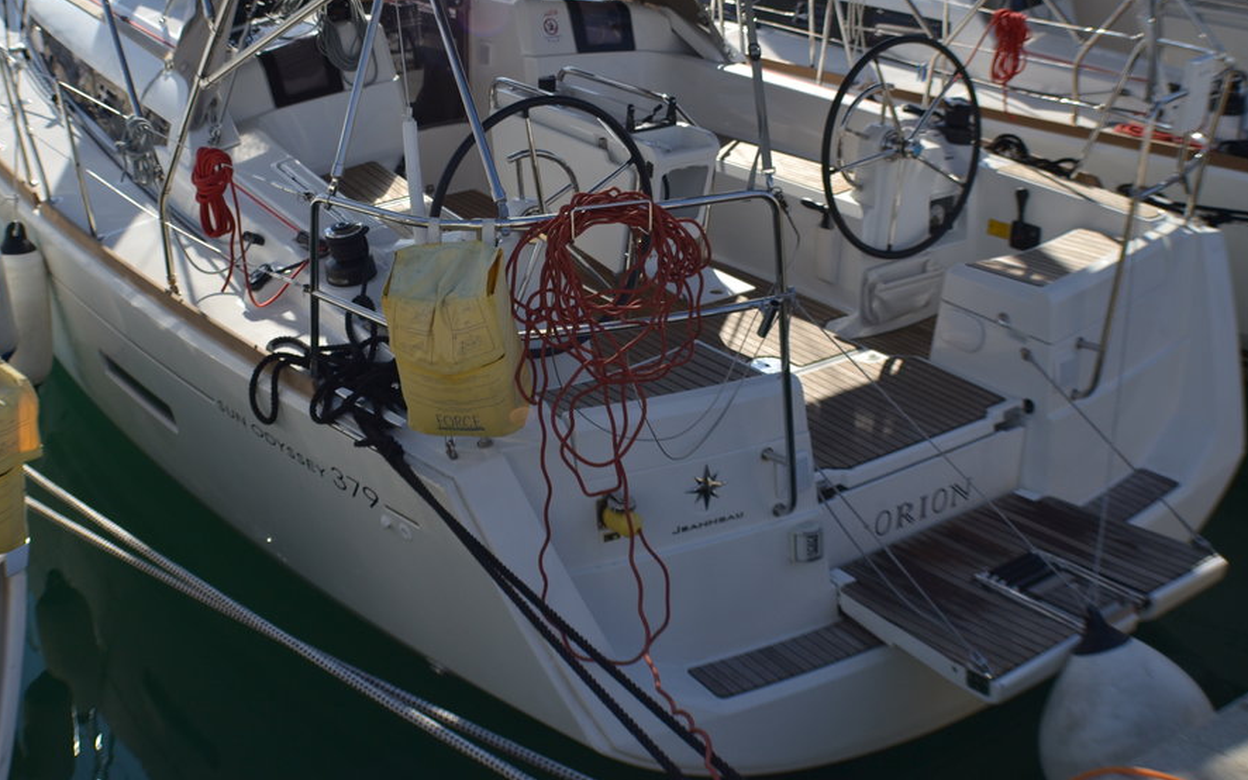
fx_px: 1973
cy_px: 228
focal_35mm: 58
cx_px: 514
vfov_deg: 22.2
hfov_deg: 35.0
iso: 100
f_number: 4.5
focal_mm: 28
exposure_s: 1/800
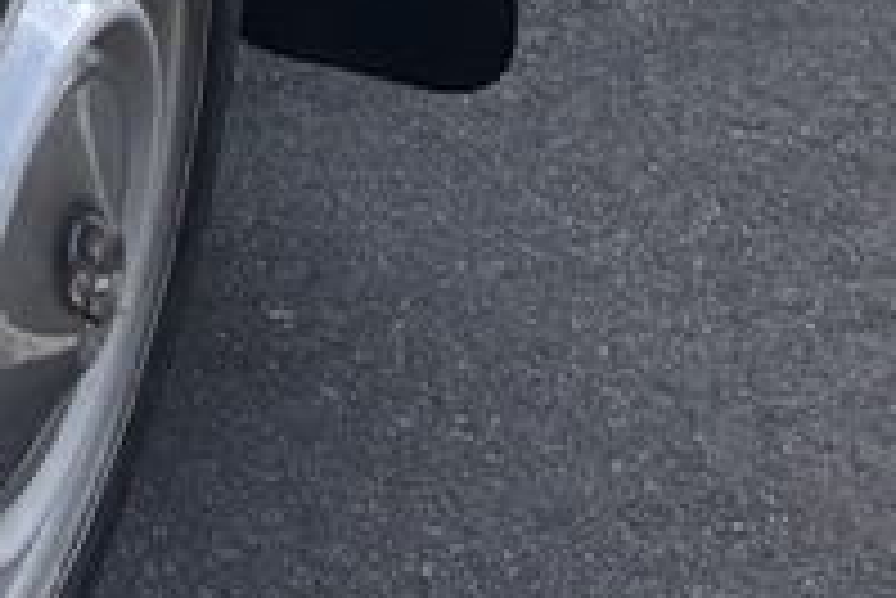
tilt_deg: -16.3
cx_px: -1013
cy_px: -818
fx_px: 4334
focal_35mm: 174
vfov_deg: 7.4
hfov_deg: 10.6
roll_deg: +2.7
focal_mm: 5.96
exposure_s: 1/121
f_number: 1.6
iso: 100
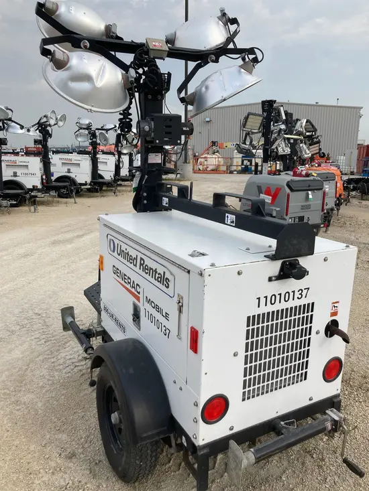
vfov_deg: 63.4
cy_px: 246
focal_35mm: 28
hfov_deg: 49.8
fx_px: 398
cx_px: 184
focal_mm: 3.99
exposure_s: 1/1656
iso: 20
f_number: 1.8
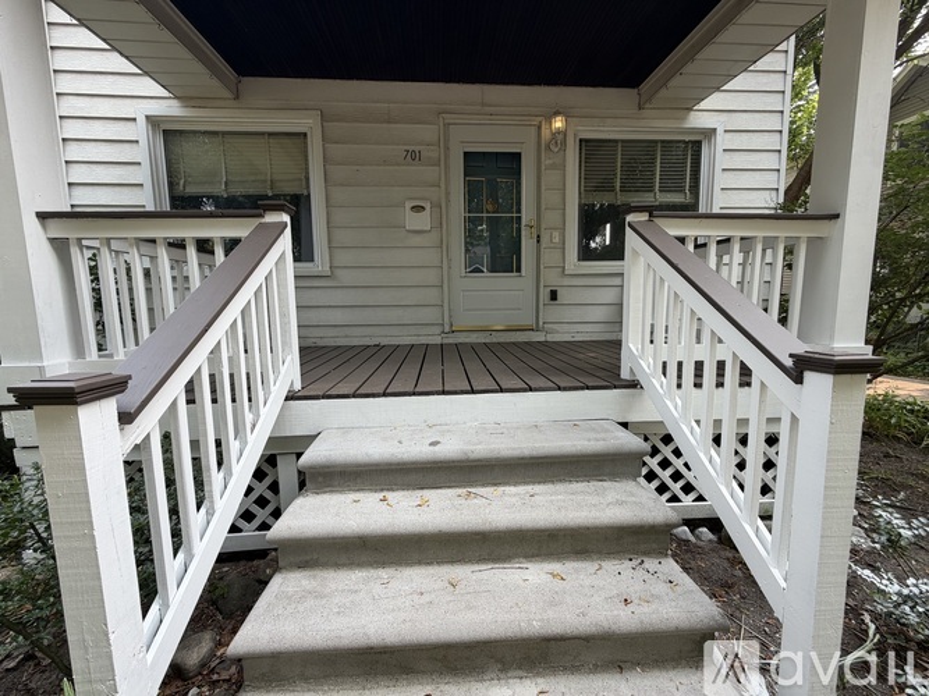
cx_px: 464
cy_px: 348
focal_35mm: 14
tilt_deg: -6.6
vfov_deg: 85.7
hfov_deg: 102.1
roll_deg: +1.6
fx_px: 376
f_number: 2.2
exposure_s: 1/260
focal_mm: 2.22
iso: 50
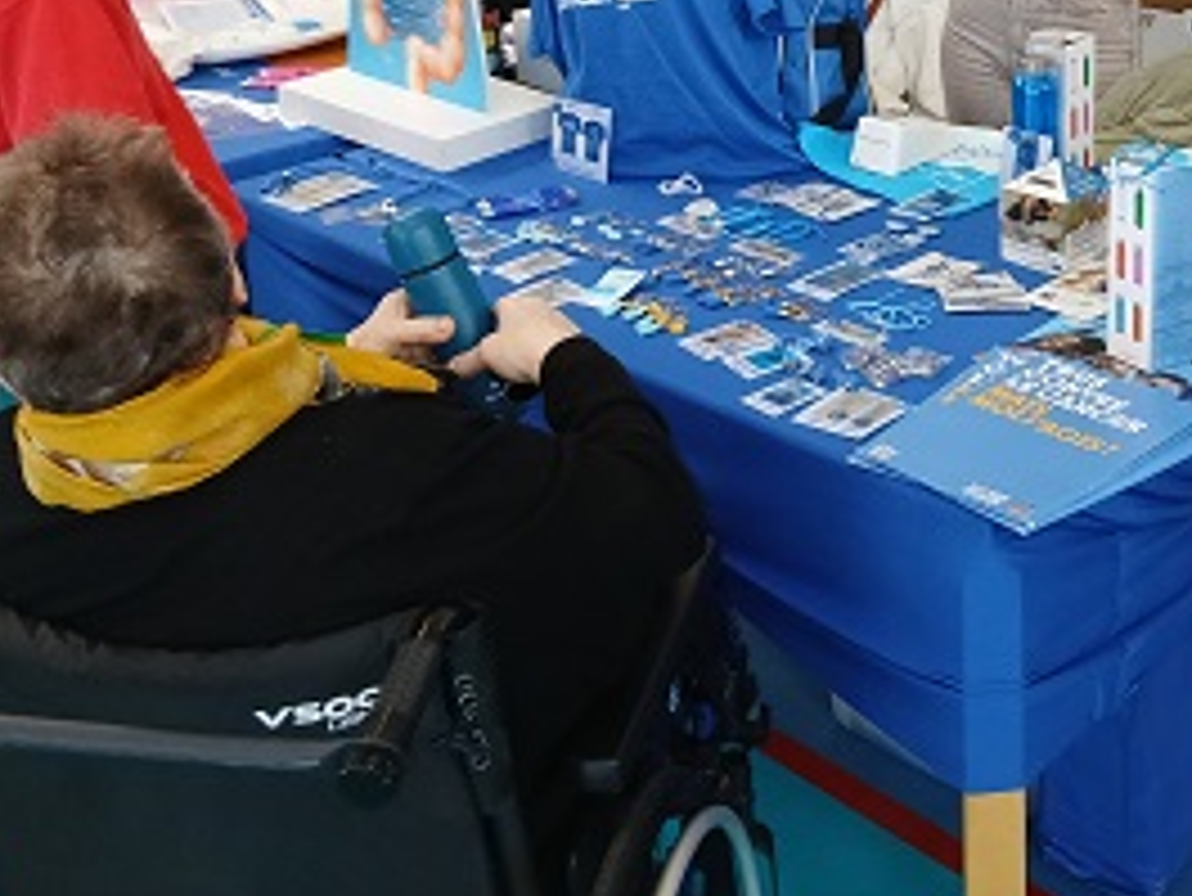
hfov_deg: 36.4
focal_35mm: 52
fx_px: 1791
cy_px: 137
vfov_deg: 27.3
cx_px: 792
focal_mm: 3.98
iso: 250
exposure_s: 1/50
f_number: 1.8
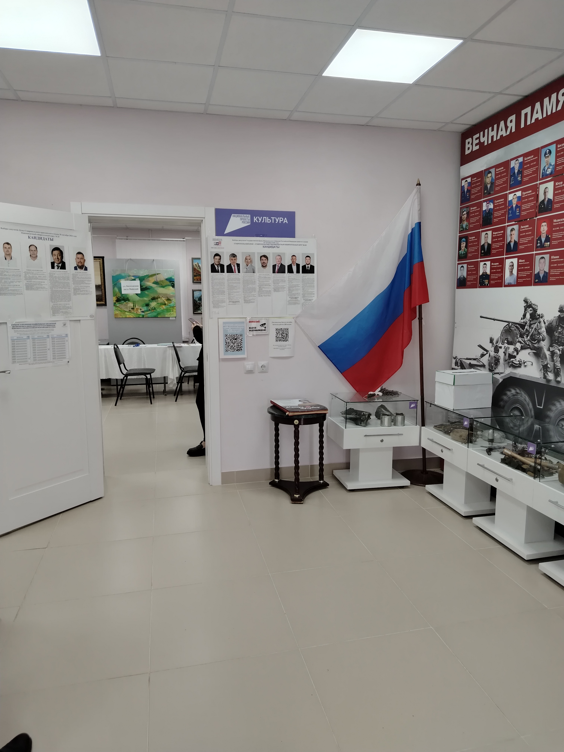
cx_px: 282
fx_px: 521
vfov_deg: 71.6
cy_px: 376
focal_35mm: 24
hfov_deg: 56.8
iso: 169
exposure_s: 1/50
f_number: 1.75
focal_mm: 5.25
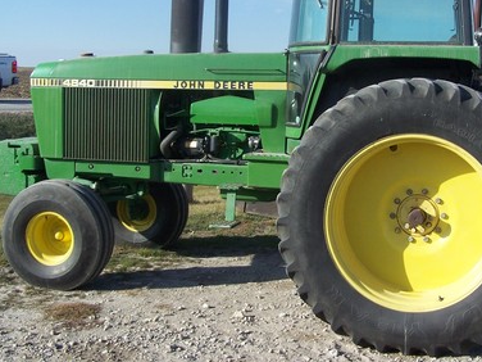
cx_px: 300
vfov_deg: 26.5
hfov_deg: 34.8
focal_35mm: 55
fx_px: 766
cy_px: 134
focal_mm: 6.3
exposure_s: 1/500
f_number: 4
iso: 80
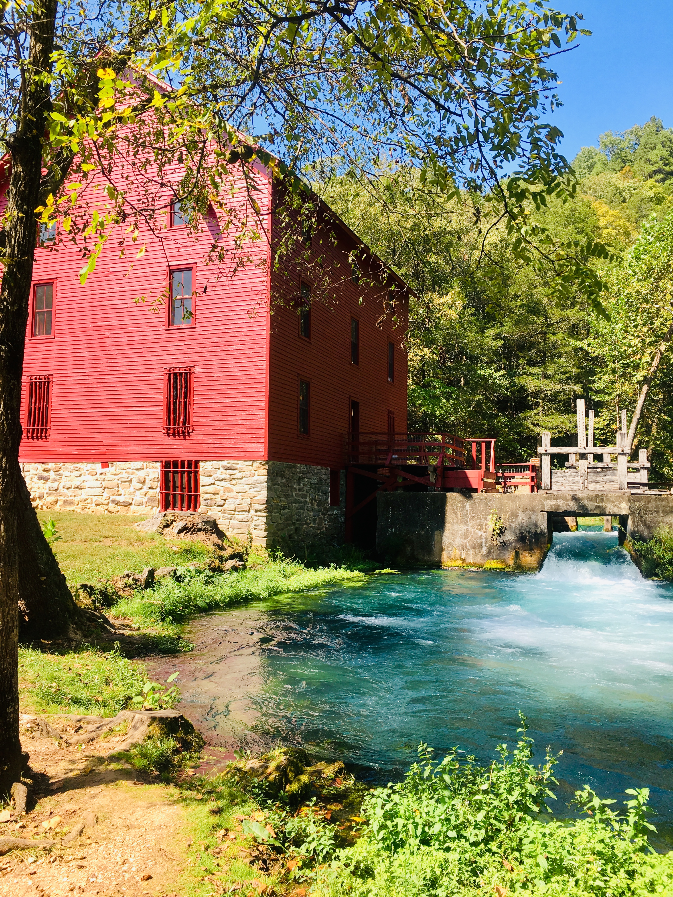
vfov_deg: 61.7
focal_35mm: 29
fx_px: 752
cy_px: 448
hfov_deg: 48.2
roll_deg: -0.4
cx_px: 336
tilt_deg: +5.9
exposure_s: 1/587
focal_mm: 4.15
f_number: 2.2
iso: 25
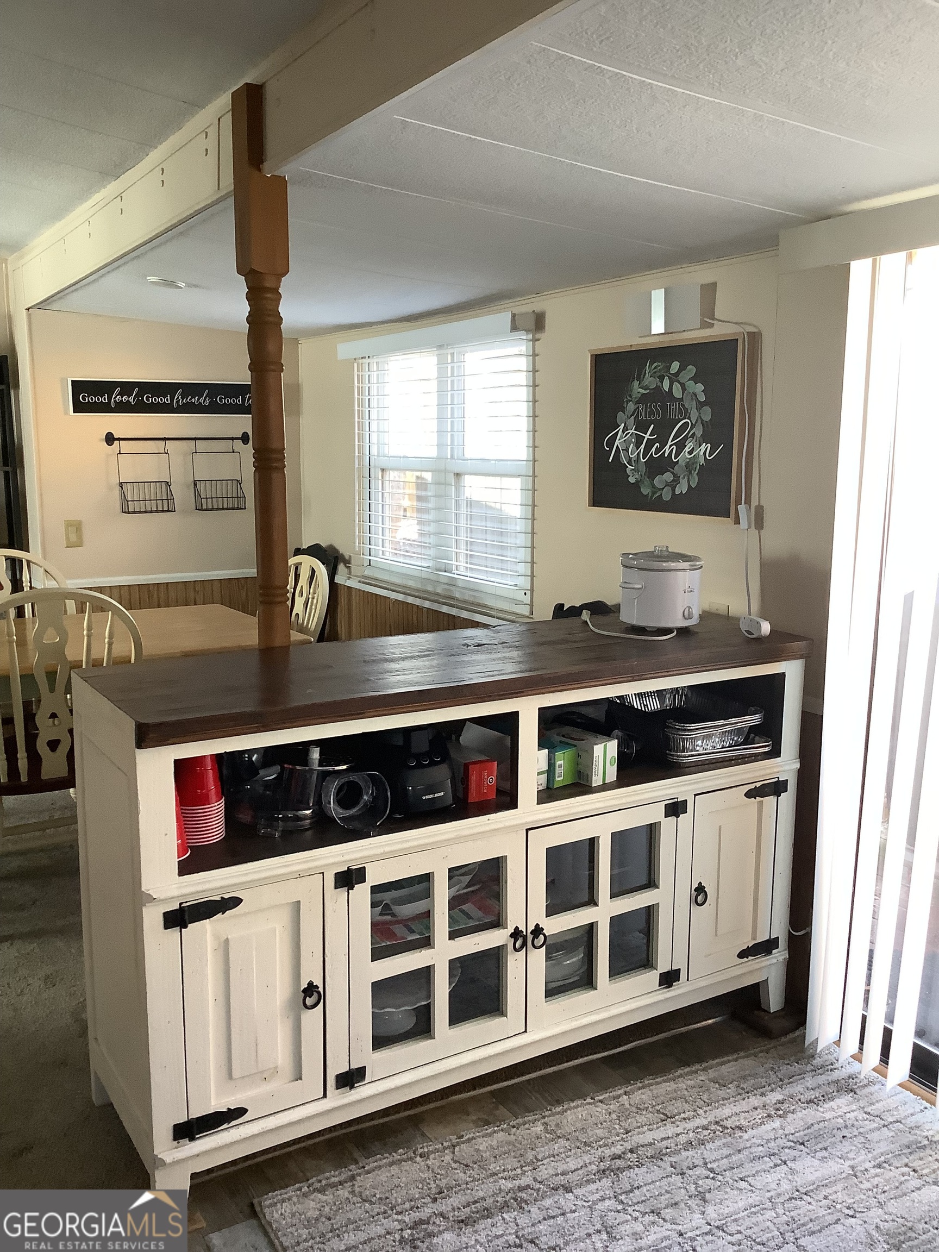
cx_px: 470
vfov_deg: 58.4
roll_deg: +0.6
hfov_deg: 45.4
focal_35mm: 31
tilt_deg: -8.8
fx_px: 1121
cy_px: 626
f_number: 2.4
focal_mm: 3.3
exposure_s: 1/60
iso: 160
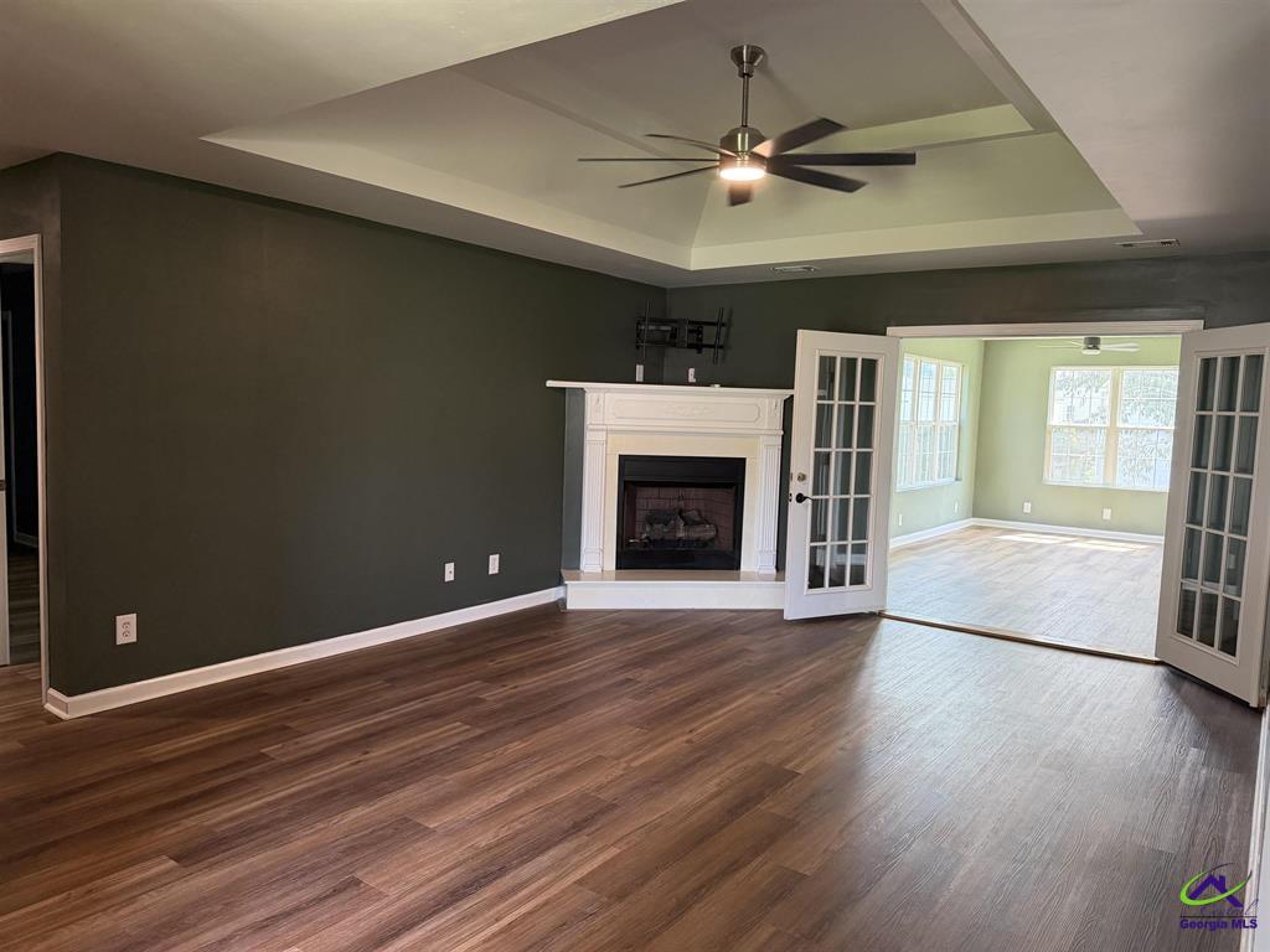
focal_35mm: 24
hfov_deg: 71.6
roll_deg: -1.5
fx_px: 881
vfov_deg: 56.8
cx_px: 635
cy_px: 476
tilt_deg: -4.7
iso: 400
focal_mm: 6.76
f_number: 1.78
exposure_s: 1/120
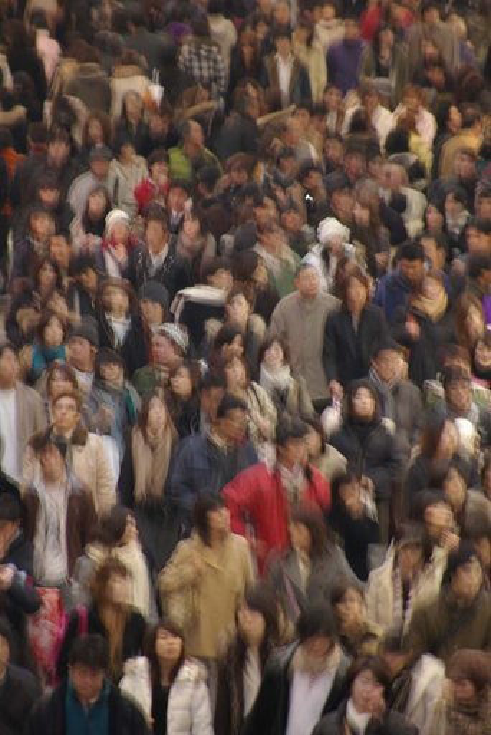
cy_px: 368
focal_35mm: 450
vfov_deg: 4.6
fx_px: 9193
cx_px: 246
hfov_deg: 3.1
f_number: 6.3
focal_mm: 300
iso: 400
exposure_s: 1/4
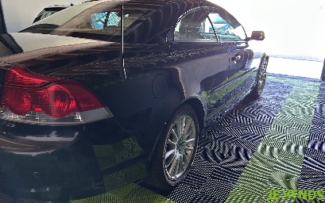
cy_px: 96
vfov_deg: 44.6
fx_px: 248
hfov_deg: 66.4
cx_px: 163
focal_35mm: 28
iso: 320
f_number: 1.5
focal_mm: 5.7
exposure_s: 1/60
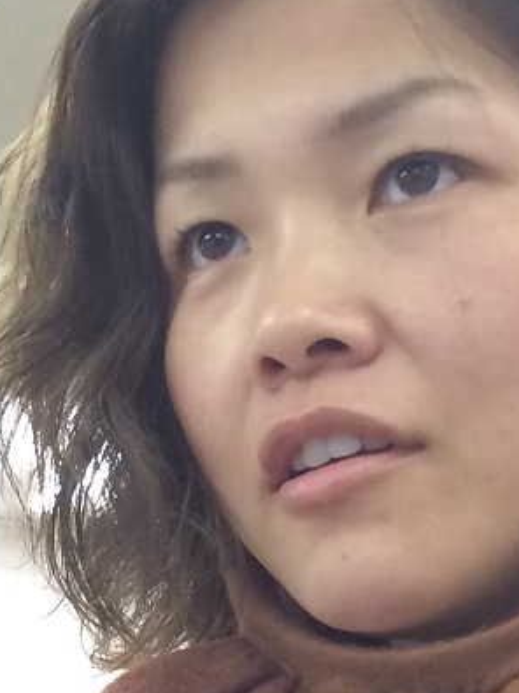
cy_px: 542
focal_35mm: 124
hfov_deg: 11.9
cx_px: 237
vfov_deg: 15.8
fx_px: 2480
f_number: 2.2
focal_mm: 4.12
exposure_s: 1/30
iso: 125
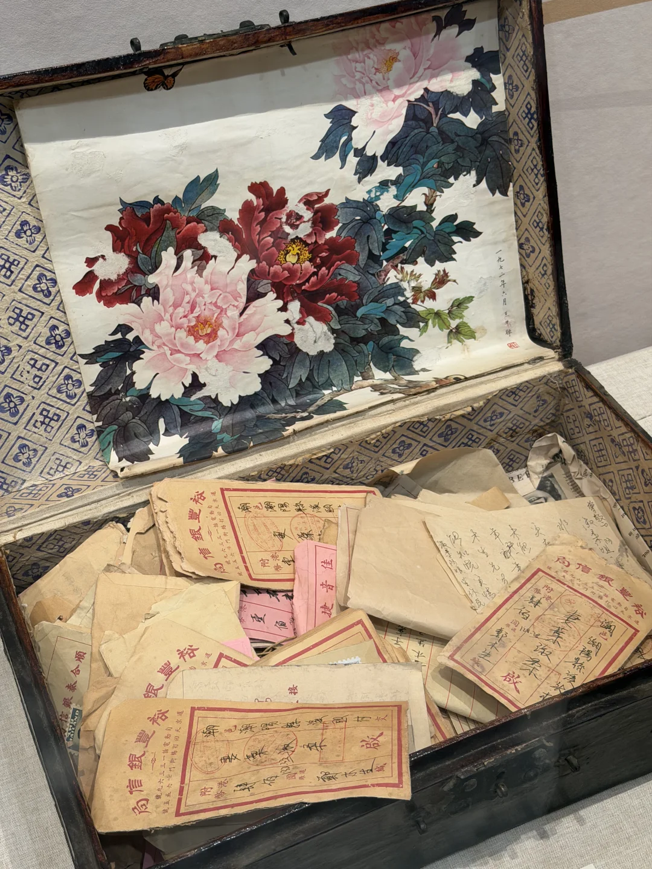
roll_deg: +0.4
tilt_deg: -43.1
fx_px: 1205
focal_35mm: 48
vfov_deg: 39.7
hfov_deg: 30.3
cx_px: 326
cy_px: 434
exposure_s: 1/50
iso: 100
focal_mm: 6.76
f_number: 1.78
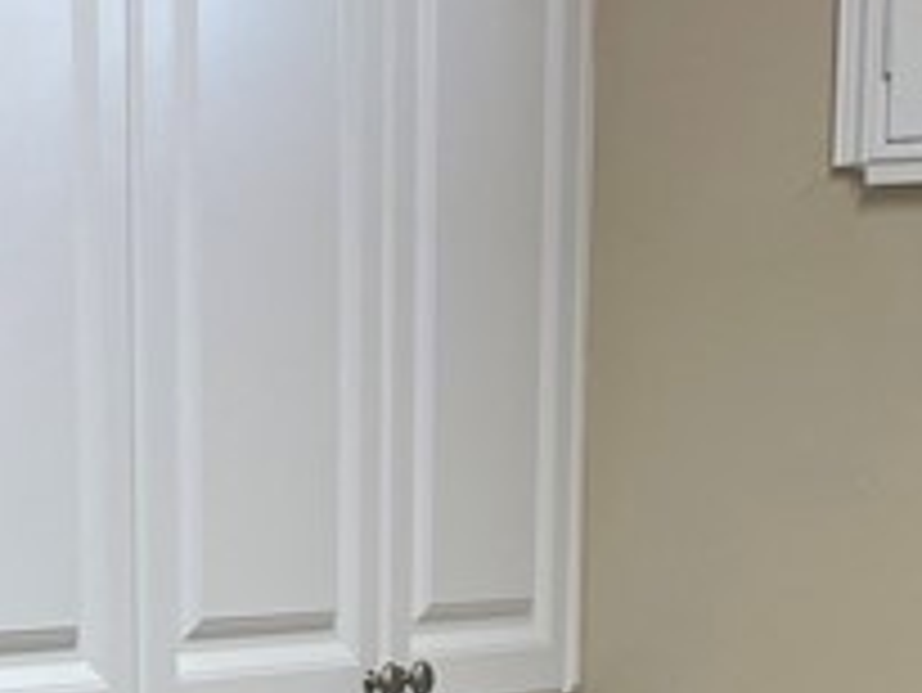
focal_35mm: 130
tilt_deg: -16.0
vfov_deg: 10.2
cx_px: 310
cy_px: 1539
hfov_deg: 15.1
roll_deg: +0.4
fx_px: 3465
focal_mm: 4.2
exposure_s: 1/60
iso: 64
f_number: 1.6
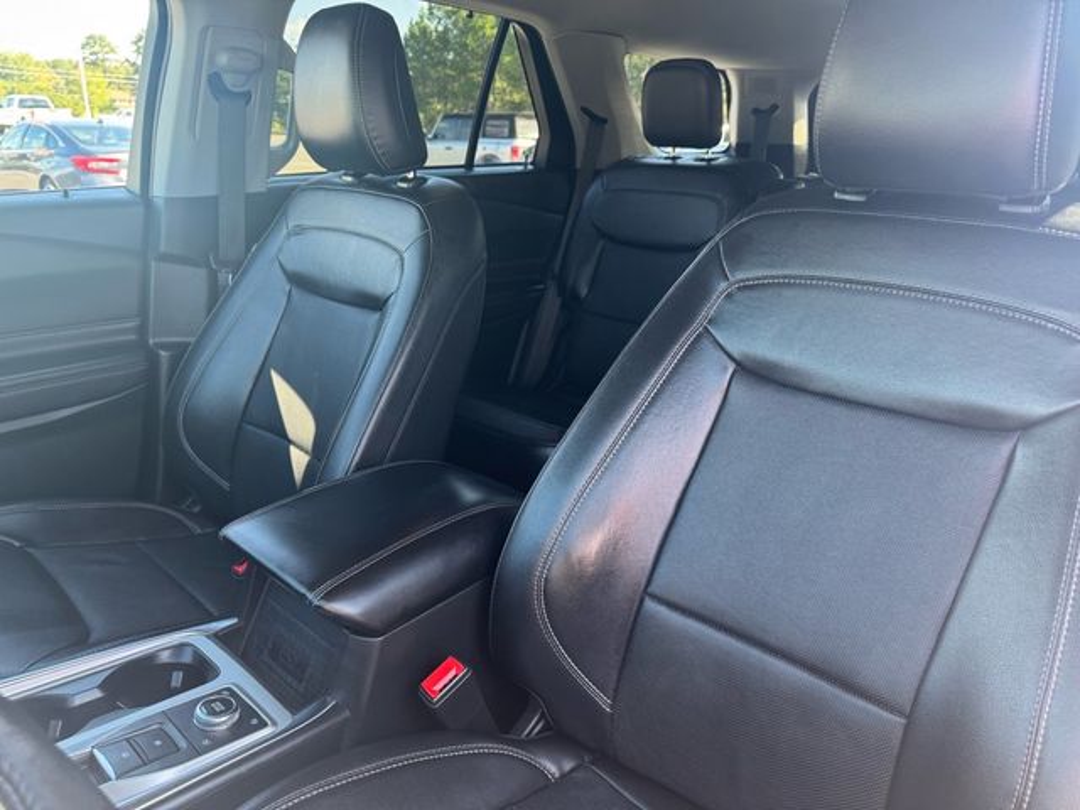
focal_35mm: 24
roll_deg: -2.9
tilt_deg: -20.7
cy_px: 405
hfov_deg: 71.6
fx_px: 749
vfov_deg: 56.8
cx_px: 540
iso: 160
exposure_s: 1/121
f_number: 1.78
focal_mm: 6.76
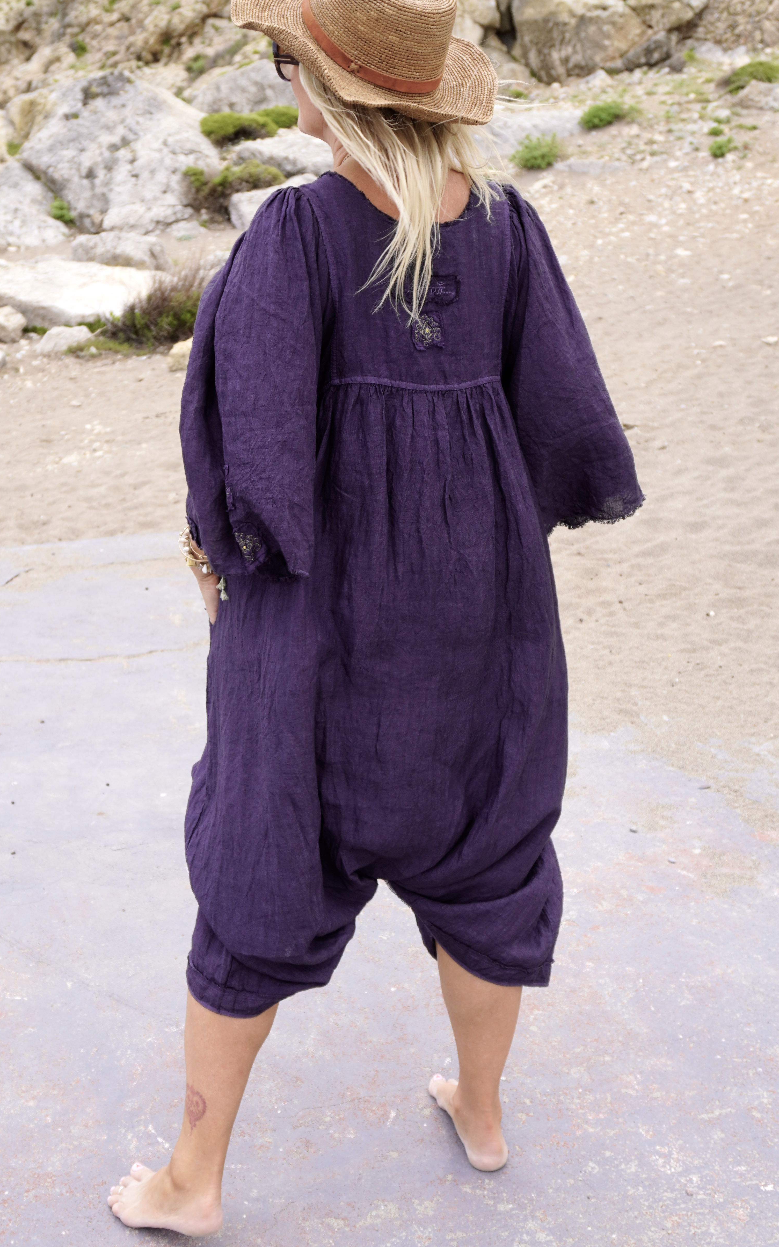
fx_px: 1618
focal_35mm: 48
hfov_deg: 27.1
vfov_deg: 42.1
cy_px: 618
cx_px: 353
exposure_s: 1/320
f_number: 5
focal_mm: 25
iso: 100
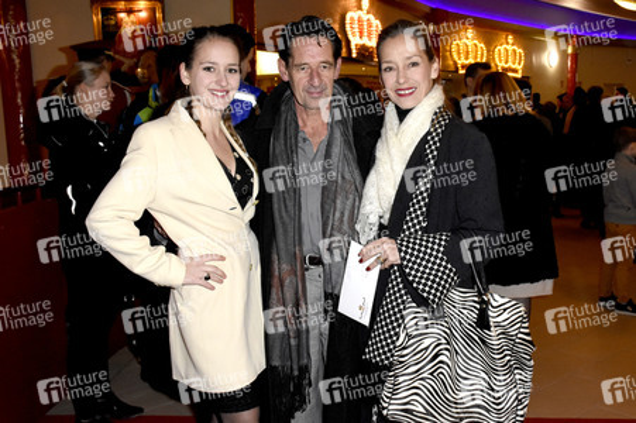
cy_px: 212
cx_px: 318
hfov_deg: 53.2
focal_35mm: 36
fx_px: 636
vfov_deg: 36.8
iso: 2500
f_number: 6.3
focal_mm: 24
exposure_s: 1/125
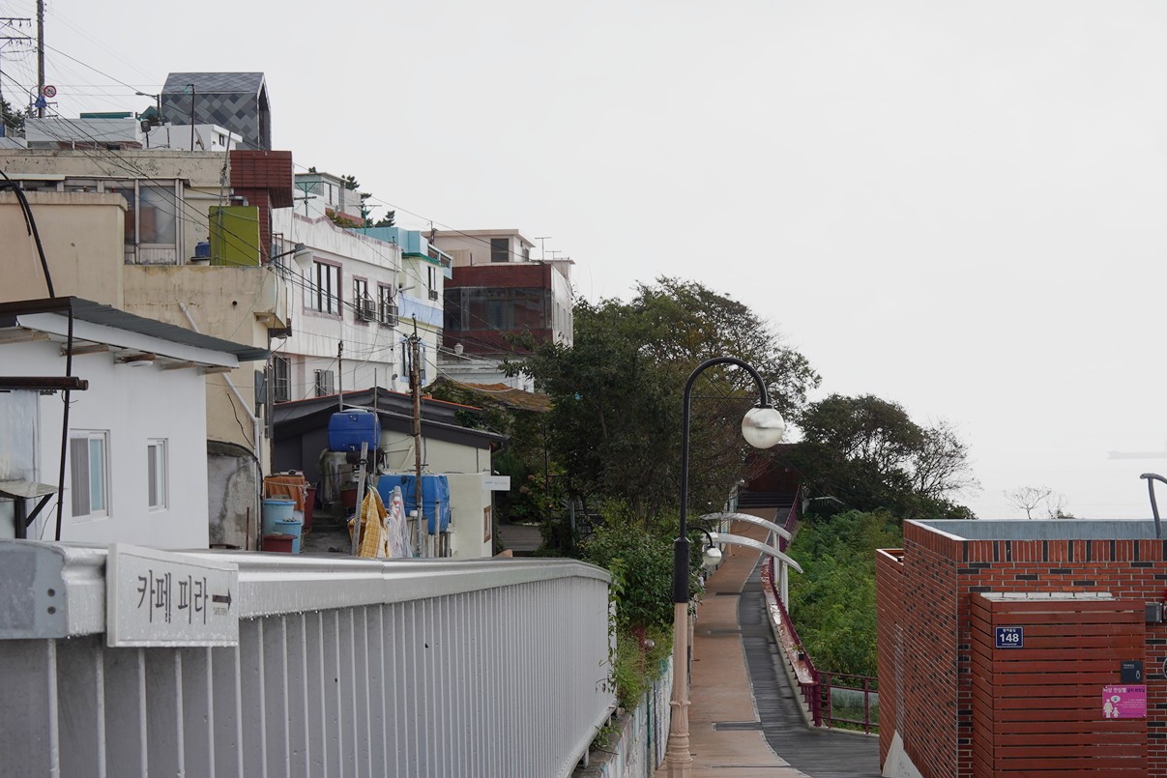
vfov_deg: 23.4
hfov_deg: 34.4
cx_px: 705
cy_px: 456
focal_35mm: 58
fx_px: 1880
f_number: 11
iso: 100
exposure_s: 1/80
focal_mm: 35
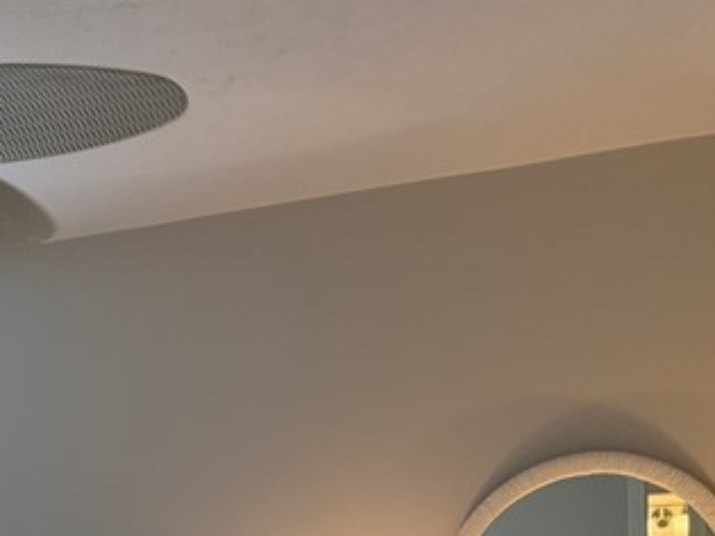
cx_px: 120
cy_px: 745
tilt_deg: -3.3
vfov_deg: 17.4
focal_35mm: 78
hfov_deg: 24.5
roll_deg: +2.4
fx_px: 1610
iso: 160
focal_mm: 6.76
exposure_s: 1/240
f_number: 1.78
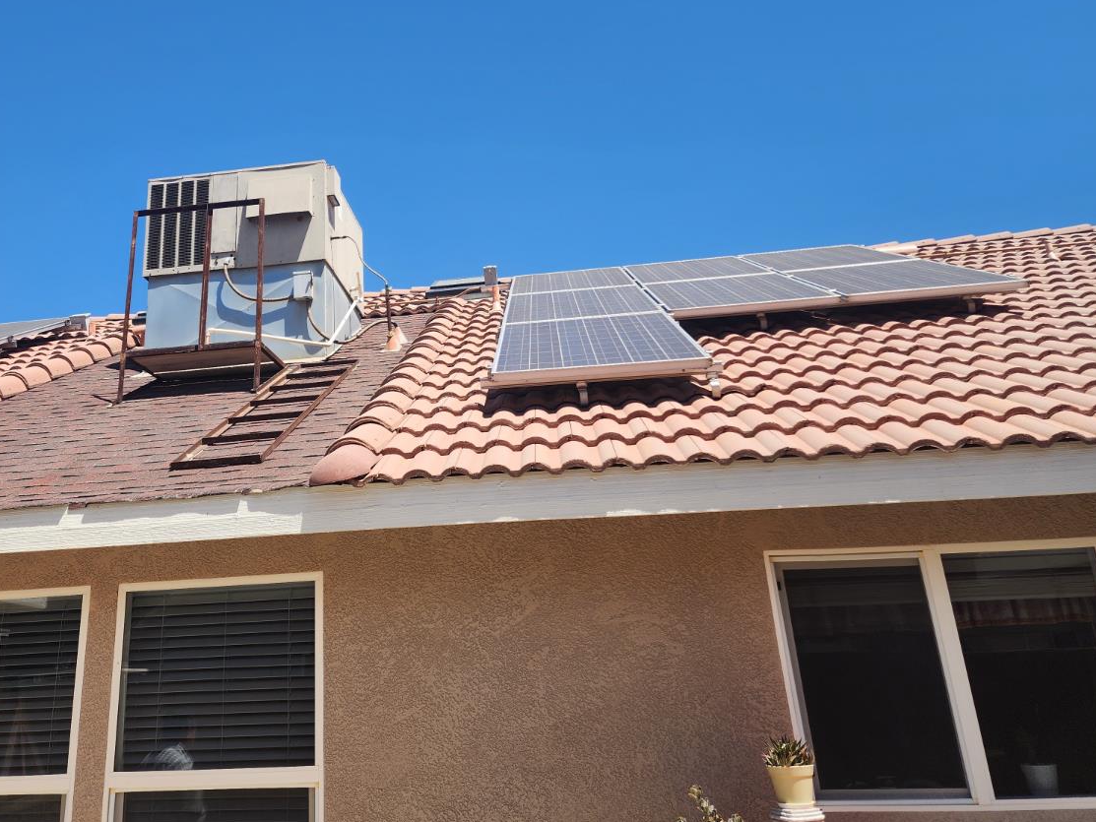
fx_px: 982
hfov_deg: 57.7
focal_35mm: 31
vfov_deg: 44.8
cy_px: 277
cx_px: 414
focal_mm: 6.4
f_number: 1.8
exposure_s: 1/777
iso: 12
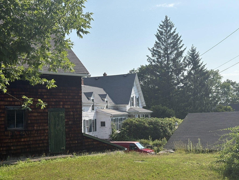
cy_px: 90
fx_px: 359
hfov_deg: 36.8
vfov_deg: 28.0
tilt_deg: +4.9
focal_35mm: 52
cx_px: 120
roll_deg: +2.2
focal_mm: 5.96
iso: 32
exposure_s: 1/4329
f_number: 1.6
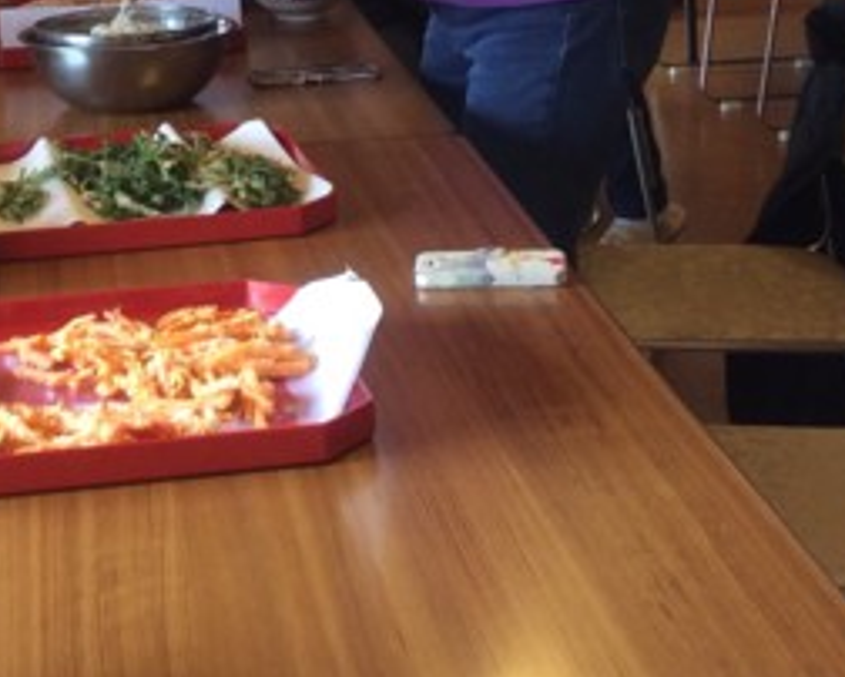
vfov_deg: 15.2
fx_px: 2478
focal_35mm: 99
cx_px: 251
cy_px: -57
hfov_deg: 19.3
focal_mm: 3.3
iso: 32
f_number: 2.4
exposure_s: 1/30
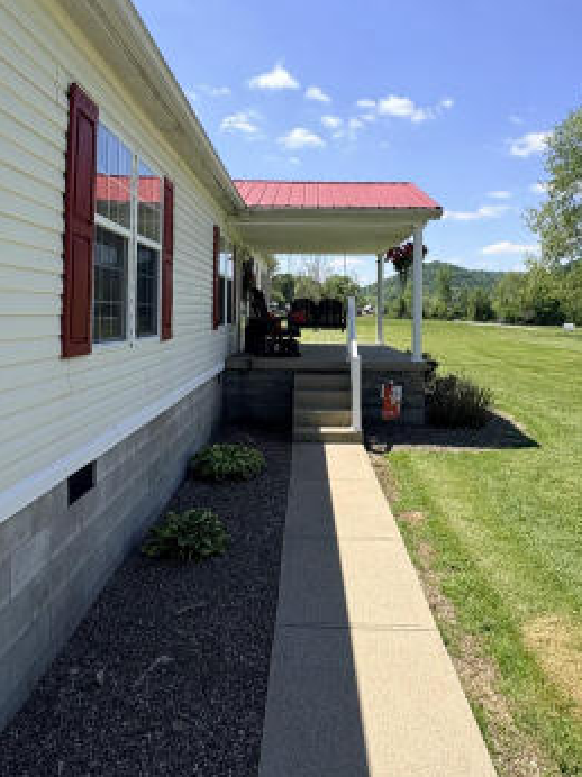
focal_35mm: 27
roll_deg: -0.4
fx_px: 606
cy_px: 311
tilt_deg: +1.0
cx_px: 326
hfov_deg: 51.2
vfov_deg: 64.8
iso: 50
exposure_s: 1/1927
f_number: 2.2
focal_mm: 2.22
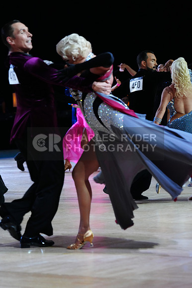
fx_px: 1431
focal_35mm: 179
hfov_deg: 7.7
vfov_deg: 11.5
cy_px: 144
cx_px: 96
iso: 6400
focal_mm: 179
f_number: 6.3
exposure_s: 1/400
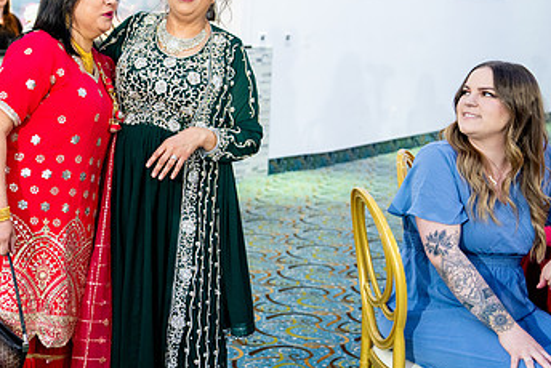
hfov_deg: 30.5
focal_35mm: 64
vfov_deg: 21.3
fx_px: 980
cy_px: 146
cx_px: 93
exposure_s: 1/125
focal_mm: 38
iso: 1600
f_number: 2.8
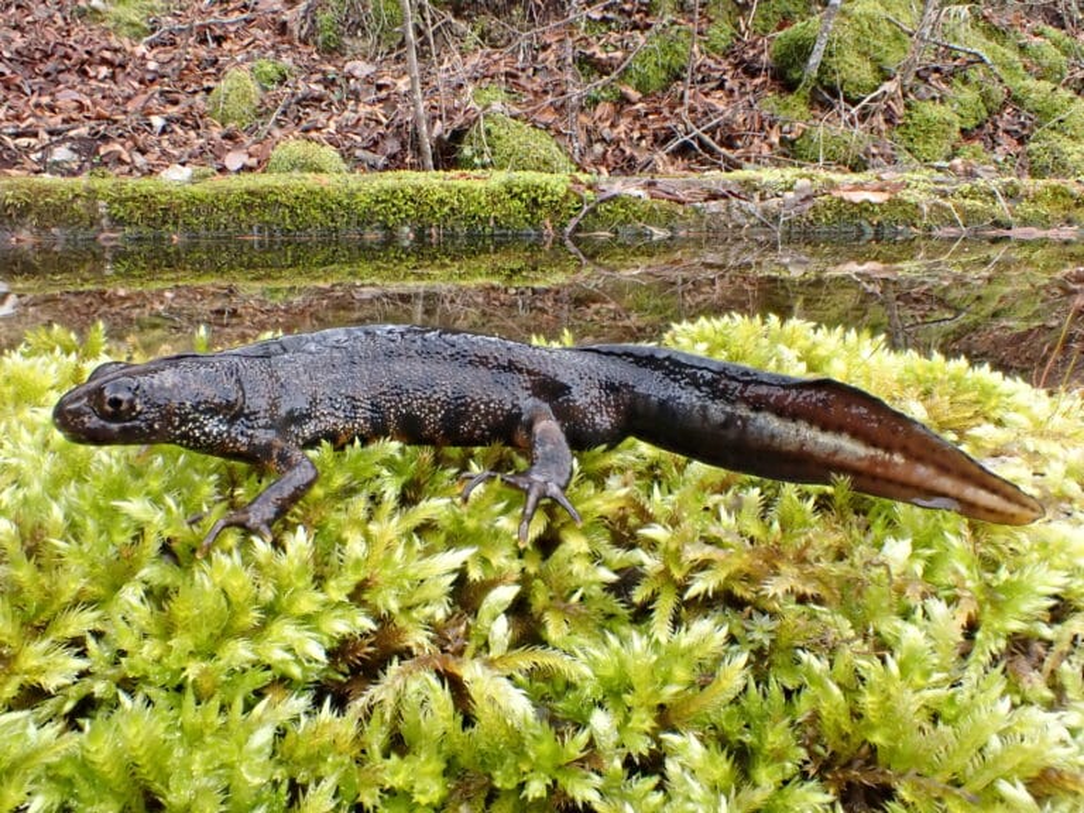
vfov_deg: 46.8
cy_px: 406
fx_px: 939
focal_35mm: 30
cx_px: 542
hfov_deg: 60.0
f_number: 3.2
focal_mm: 5.4
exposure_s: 1/800
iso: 800
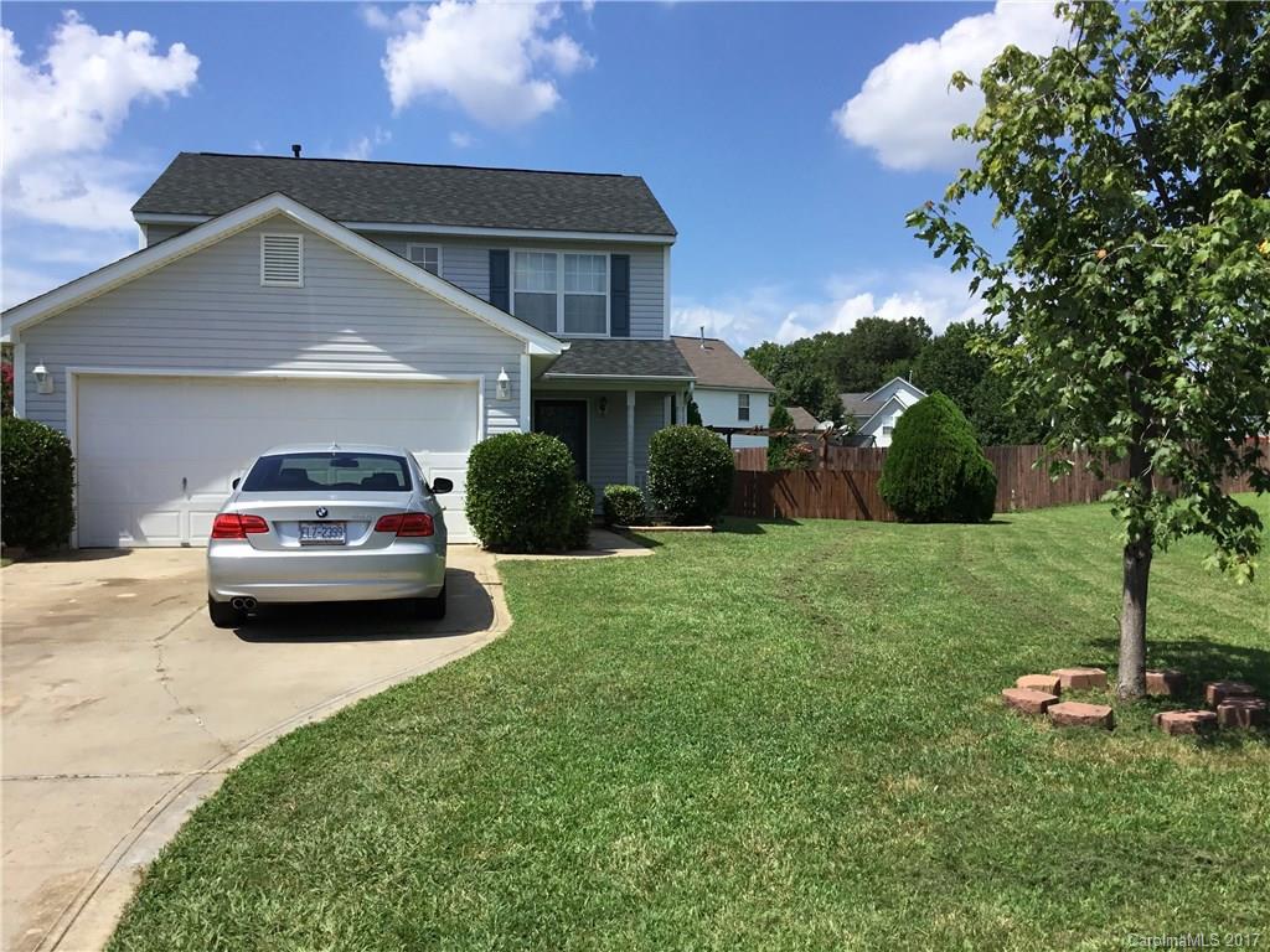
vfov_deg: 45.4
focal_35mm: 31
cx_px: 635
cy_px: 476
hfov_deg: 58.4
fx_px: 1137
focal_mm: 3.3
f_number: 2.4
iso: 25
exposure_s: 1/1508
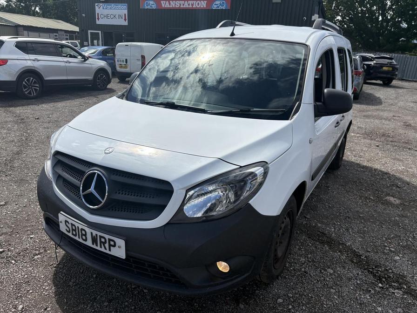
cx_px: 208
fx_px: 313
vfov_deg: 53.1
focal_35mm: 26
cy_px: 156
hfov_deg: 67.3
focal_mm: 5.96
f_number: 1.6
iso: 50
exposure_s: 1/6329
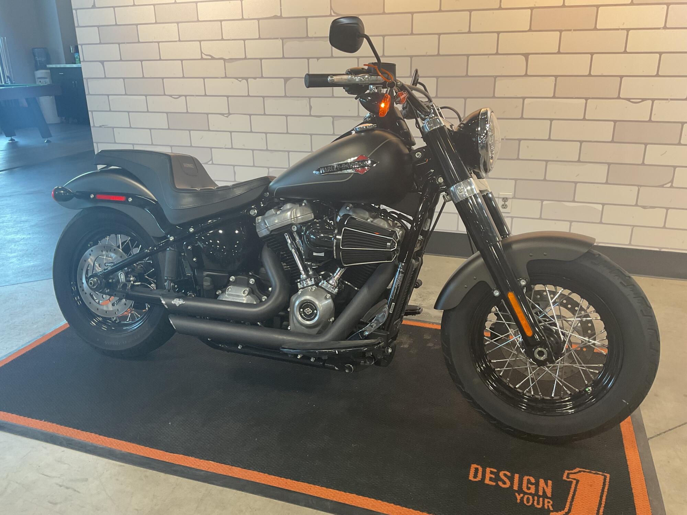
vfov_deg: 48.2
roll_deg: +1.6
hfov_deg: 61.7
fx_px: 576
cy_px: 258
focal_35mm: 29
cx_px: 344
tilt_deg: -20.2
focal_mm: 3
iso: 64
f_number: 1.8
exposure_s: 1/50
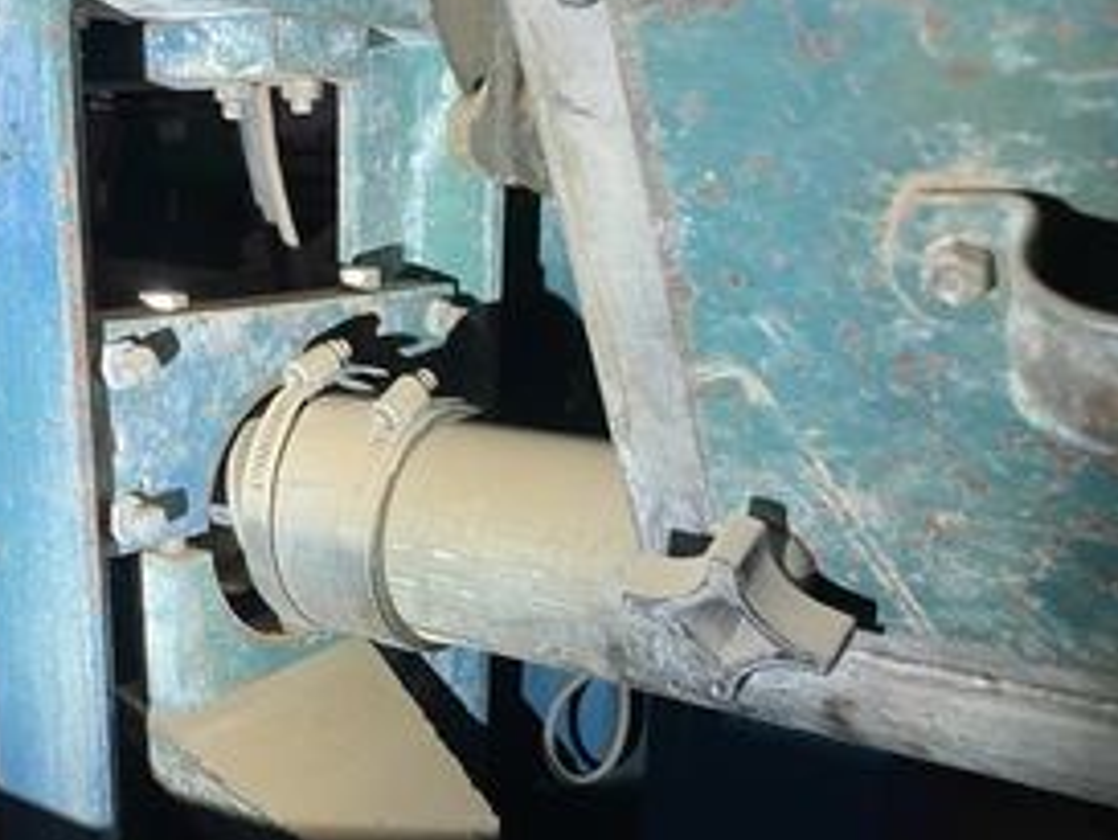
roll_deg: -1.6
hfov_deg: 45.0
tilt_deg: -16.1
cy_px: 574
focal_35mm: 41
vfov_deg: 34.8
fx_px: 1325
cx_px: 369
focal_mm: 3.99
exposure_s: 1/84
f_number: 1.8
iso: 80
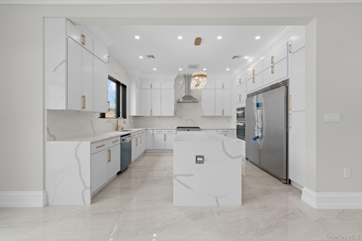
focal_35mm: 14
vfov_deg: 81.2
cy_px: 120
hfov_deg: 104.3
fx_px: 141
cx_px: 181
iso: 250
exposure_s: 1/10
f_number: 10
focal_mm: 14
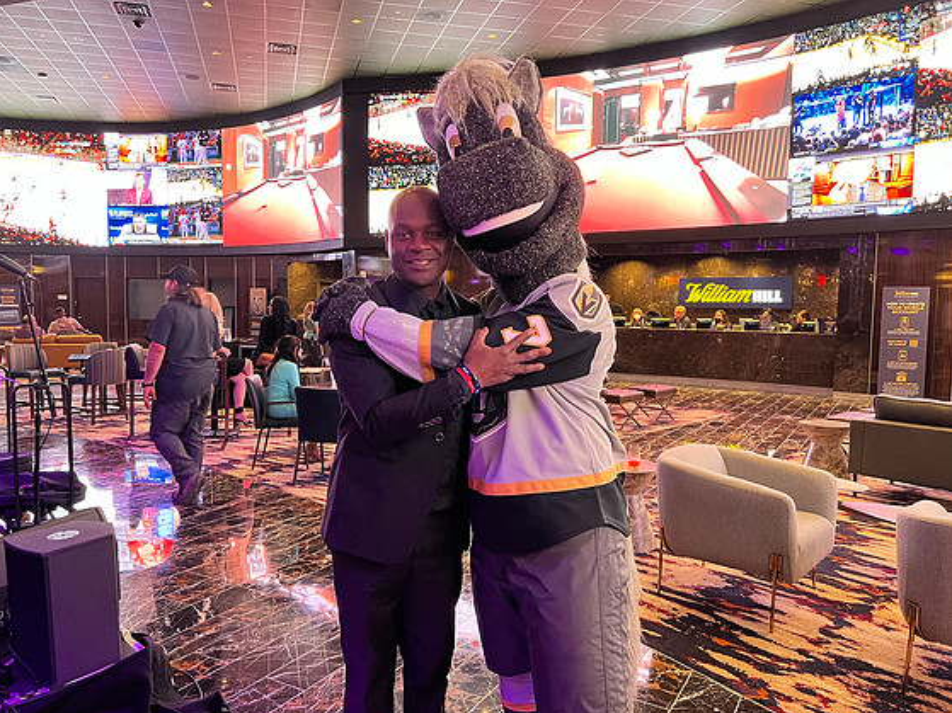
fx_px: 742
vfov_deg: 51.3
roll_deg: -1.1
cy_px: 355
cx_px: 462
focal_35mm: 27
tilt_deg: -3.1
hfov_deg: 65.3
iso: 320
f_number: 1.5
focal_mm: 5.7
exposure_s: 1/60
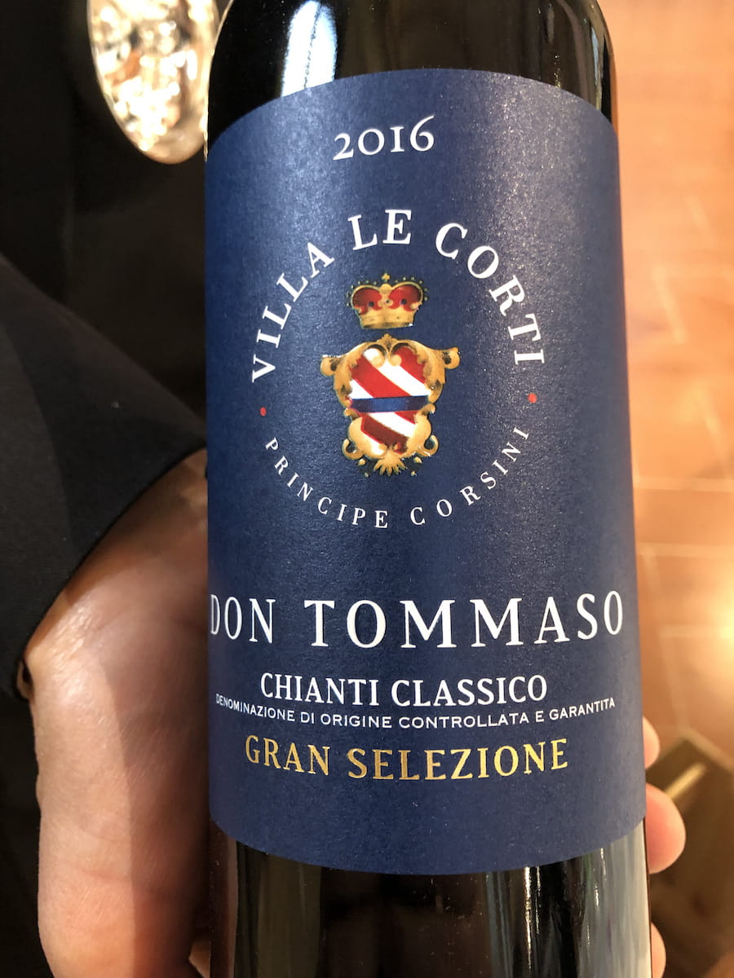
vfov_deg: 63.4
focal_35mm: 28
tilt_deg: -38.6
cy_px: 489
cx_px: 367
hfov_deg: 49.7
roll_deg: +4.3
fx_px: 792
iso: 100
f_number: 1.8
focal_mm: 4
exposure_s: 1/9
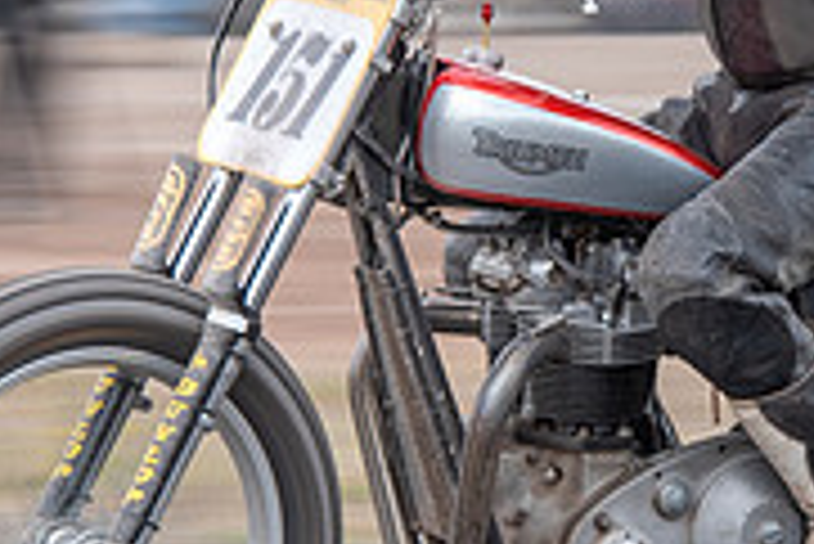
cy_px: 137
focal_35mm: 717
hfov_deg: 2.9
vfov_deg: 1.9
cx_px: 775
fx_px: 16225
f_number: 8
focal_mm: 160
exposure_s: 1/200
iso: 200
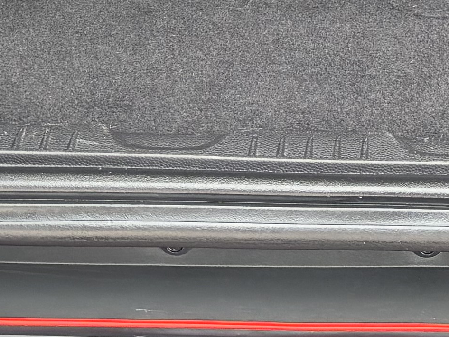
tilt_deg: -7.5
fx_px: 2036
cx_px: 518
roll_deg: -0.9
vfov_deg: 8.4
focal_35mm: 157
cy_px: -566
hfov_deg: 12.3
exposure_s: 1/121
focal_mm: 5.96
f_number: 1.6
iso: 100
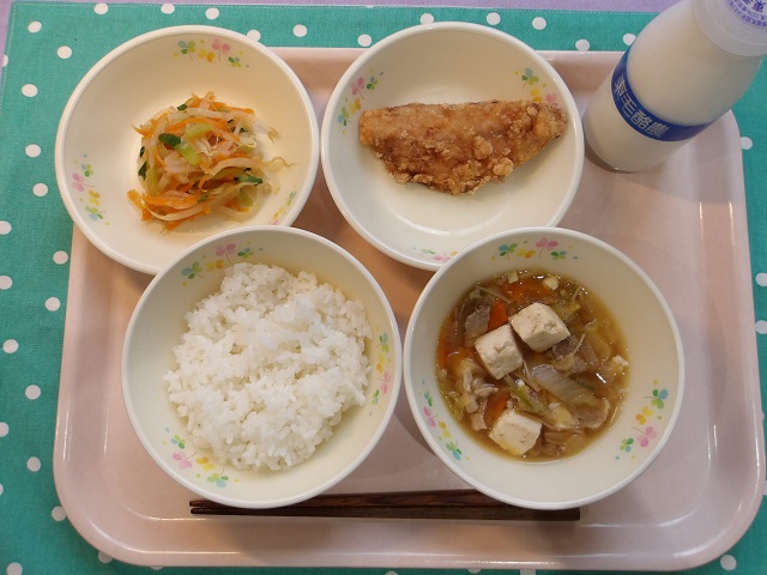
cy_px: 288
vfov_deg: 51.4
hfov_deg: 65.3
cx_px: 384
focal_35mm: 27
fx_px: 598
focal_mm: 4.9
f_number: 3
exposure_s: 1/60
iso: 111
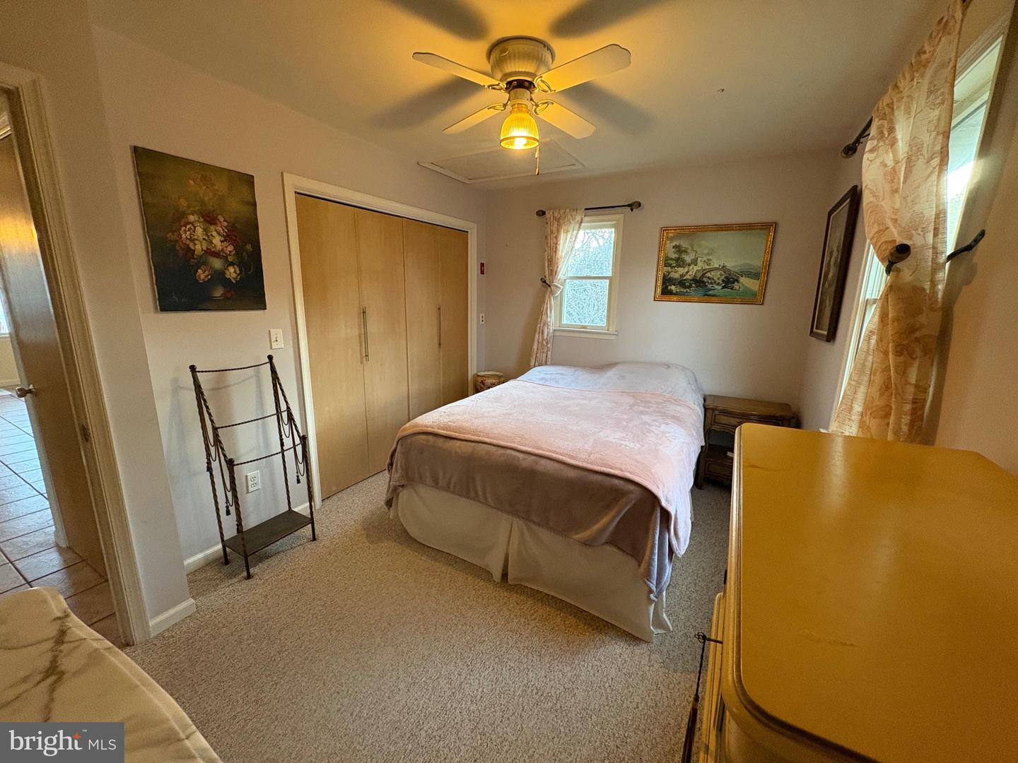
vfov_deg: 85.7
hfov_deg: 102.1
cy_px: 382
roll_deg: -1.3
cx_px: 509
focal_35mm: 14
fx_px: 412
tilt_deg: -11.9
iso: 400
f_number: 2.2
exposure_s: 1/60
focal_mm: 2.22
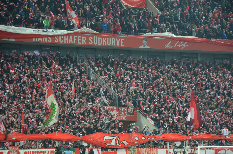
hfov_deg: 13.1
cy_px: 77
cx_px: 116
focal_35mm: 158
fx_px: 1017
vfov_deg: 8.7
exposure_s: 1/125
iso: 2200
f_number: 5.6
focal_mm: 105
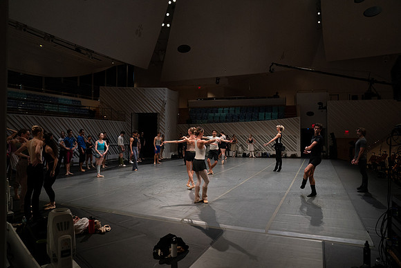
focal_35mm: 24
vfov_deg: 53.2
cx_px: 200
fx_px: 267
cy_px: 134
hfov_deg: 73.7
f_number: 4
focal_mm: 24
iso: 3200
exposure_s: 1/400
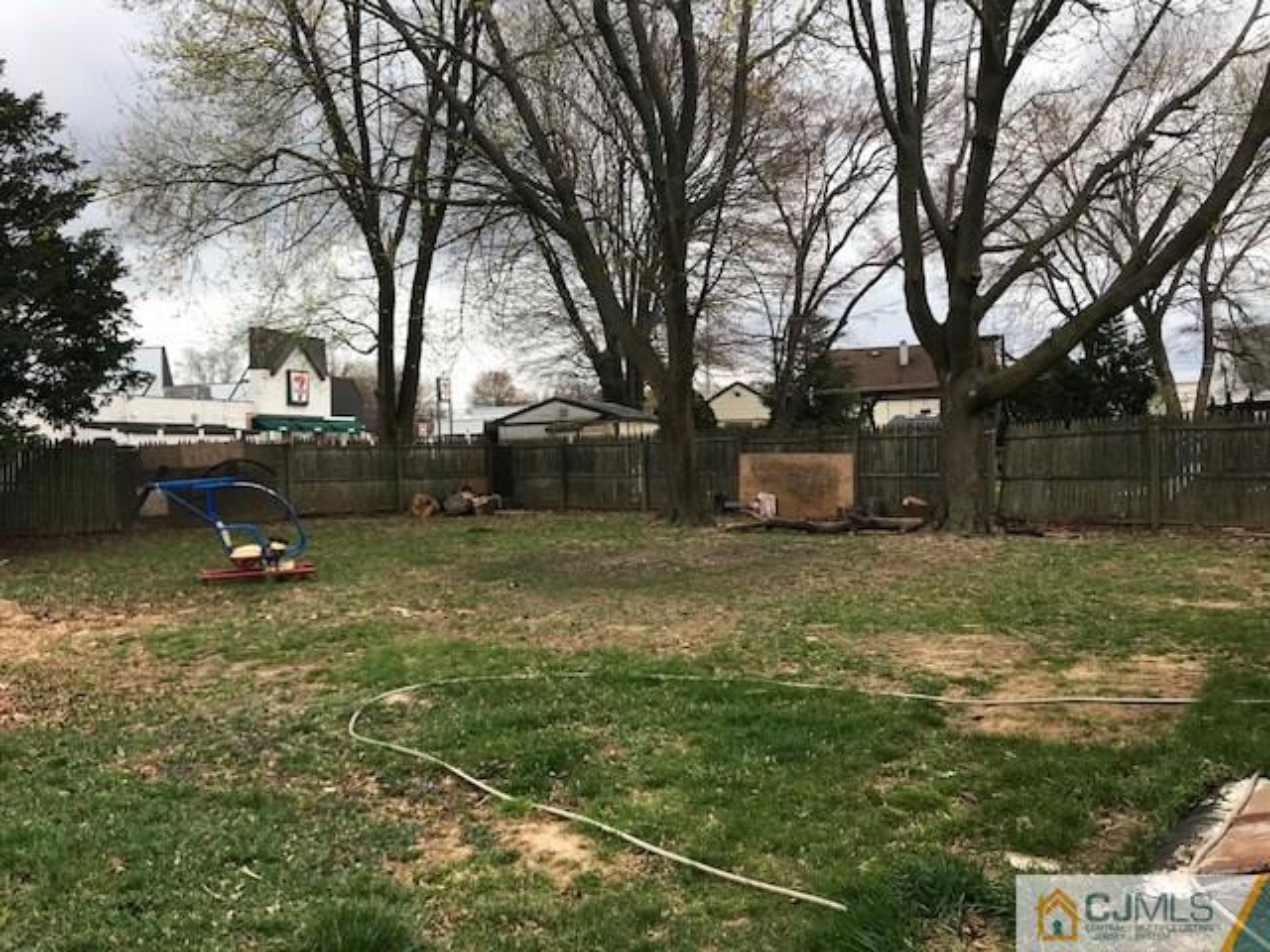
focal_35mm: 28
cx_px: 635
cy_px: 476
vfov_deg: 49.7
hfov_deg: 63.4
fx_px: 1027
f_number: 1.8
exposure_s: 1/196
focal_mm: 3.99
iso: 20
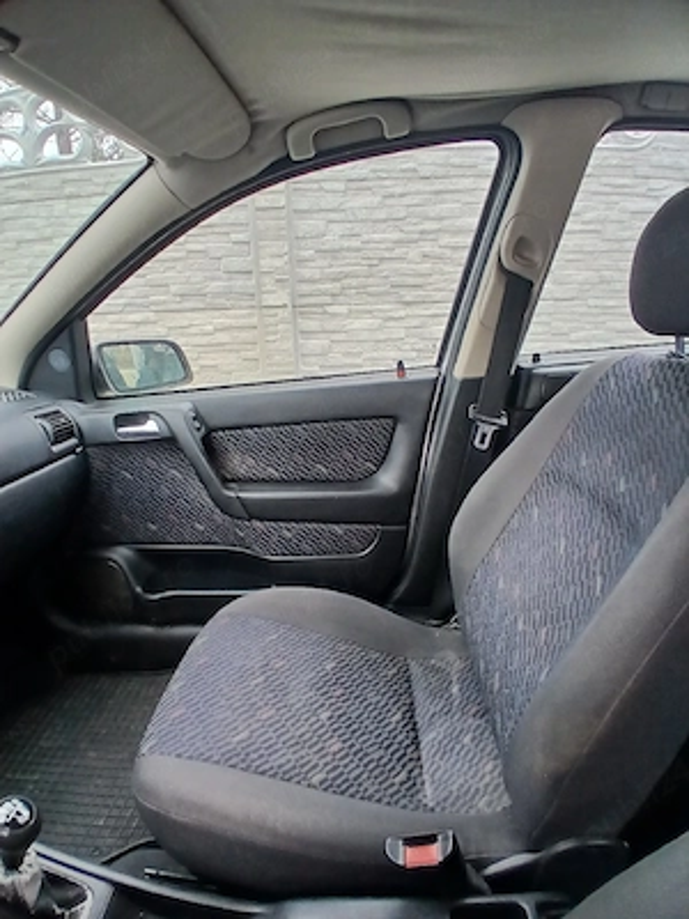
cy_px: 460
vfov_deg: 91.0
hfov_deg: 74.7
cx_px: 344
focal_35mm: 17
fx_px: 451
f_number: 2.2
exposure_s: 1/100
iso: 80
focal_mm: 1.4
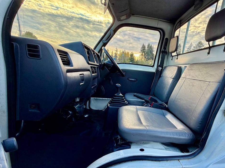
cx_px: 147
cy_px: 108
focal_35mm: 19
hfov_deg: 82.3
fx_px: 123
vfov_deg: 67.3
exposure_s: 1/121
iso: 64
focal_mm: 2.22
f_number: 2.2
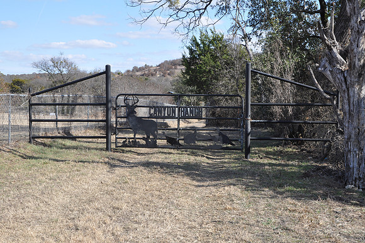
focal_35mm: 51
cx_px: 182
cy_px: 122
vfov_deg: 26.4
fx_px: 516
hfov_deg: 38.9
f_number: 10
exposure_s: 1/100
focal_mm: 34
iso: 200
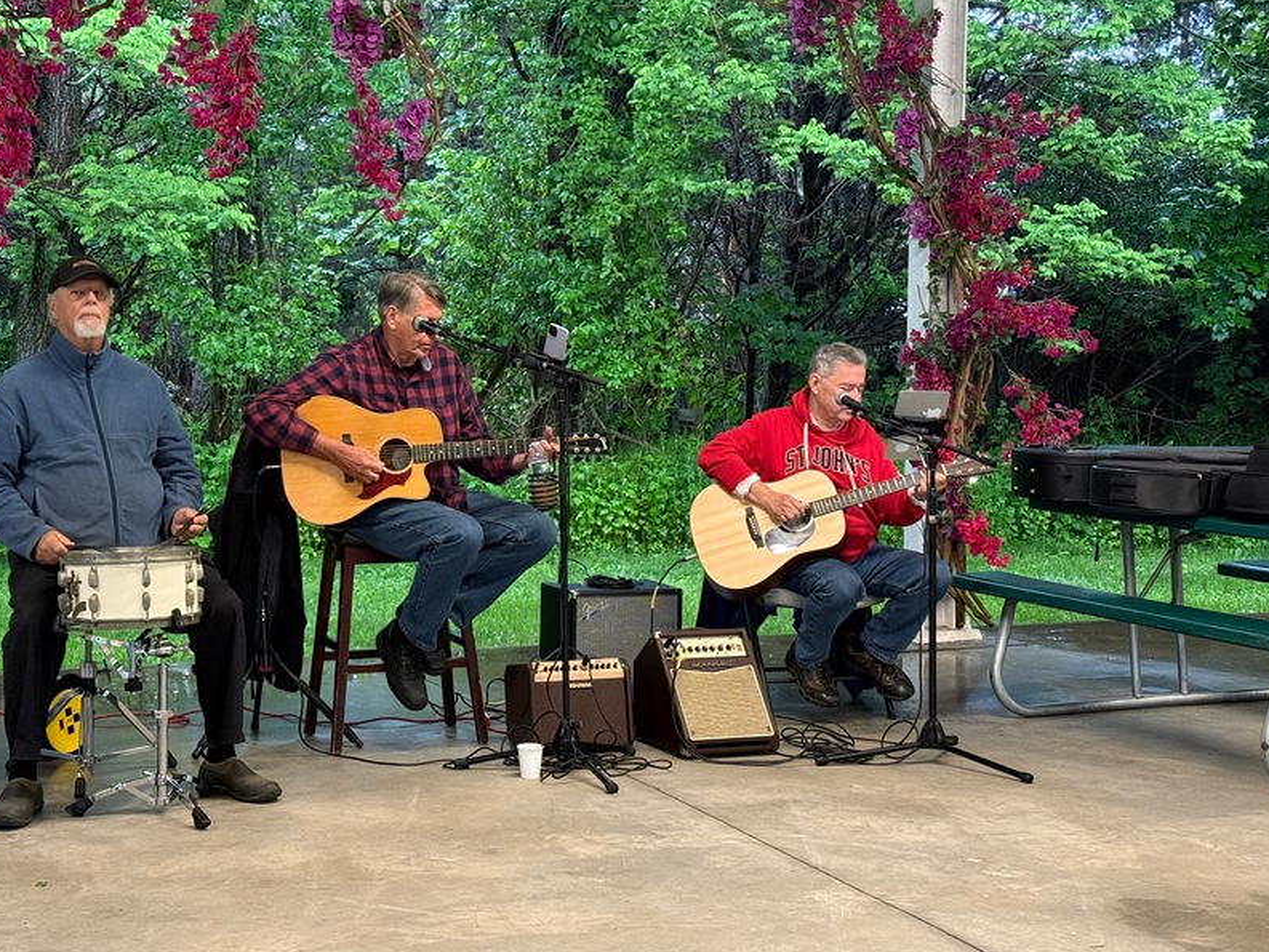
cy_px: 408
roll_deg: +0.0
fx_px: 2237
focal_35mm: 61
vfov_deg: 24.0
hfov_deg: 31.5
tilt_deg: -2.6
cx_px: 478
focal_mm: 6.76
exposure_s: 1/40
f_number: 1.78
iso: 250
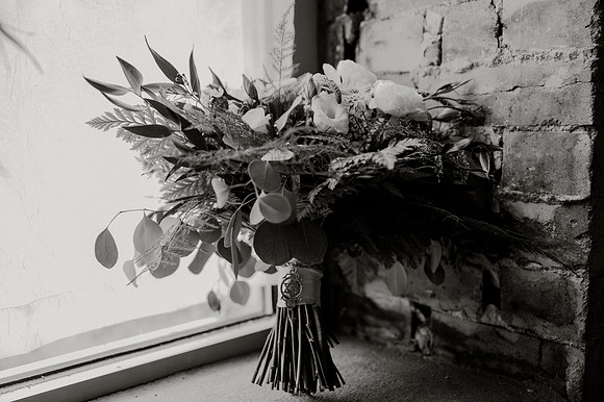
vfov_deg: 35.0
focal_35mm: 38
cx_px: 302
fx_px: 637
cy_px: 201
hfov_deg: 50.7
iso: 1600
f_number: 2.8
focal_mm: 38
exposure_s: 1/800
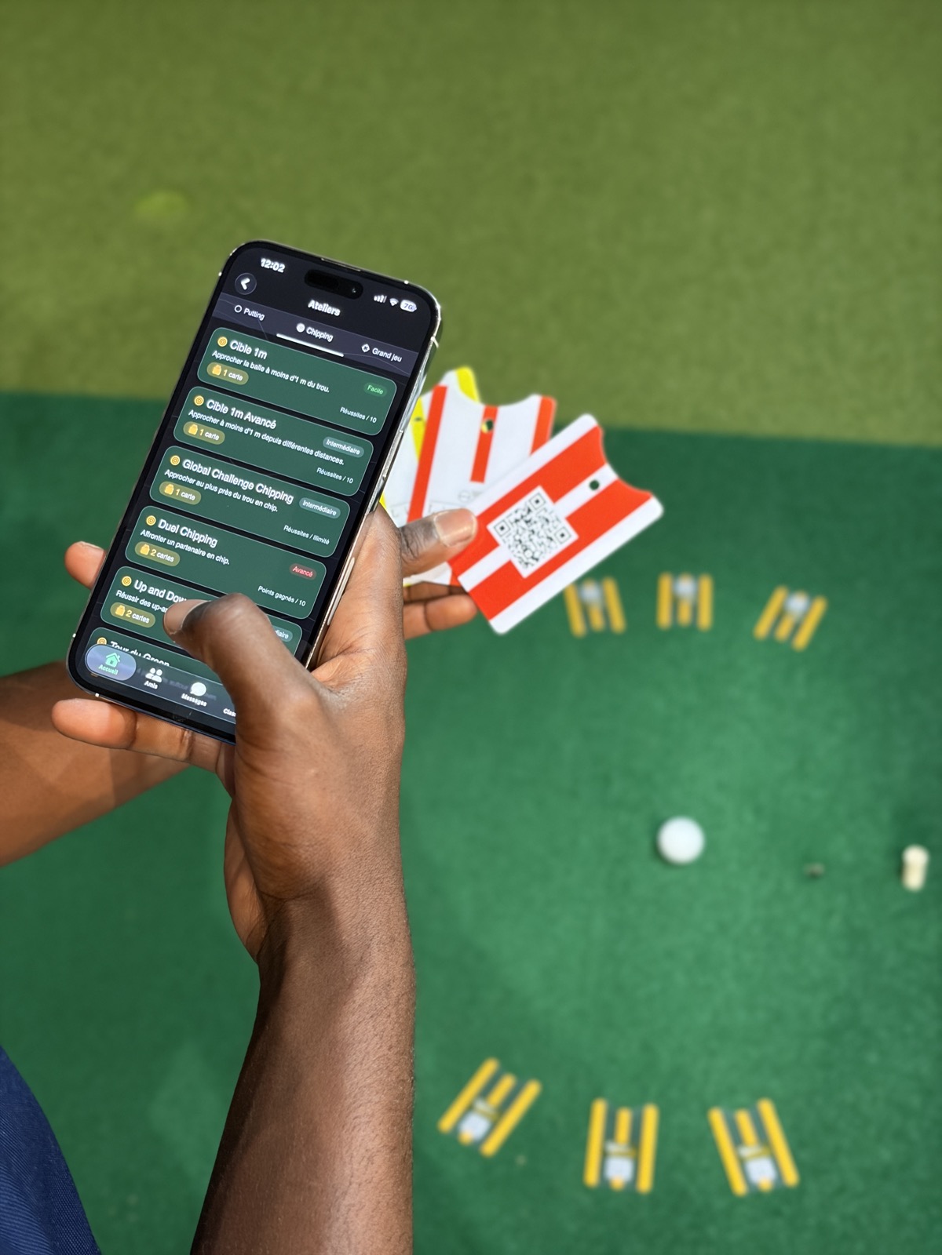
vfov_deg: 36.8
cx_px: 471
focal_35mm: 52
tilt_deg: -42.4
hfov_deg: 28.0
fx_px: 1887
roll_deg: +2.2
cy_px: 628
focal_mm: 5.96
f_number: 1.6
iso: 160
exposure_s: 1/40
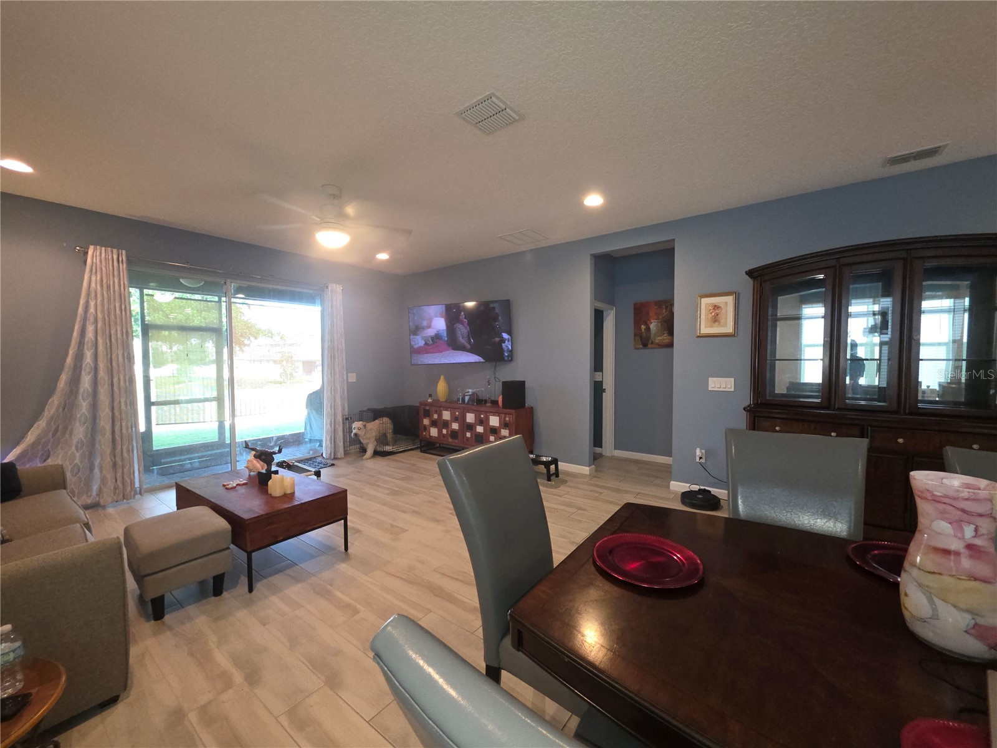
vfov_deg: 89.9
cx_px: 498
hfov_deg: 106.2
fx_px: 374
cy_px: 374
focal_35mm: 13
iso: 250
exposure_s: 1/60
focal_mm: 2.2
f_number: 1.9
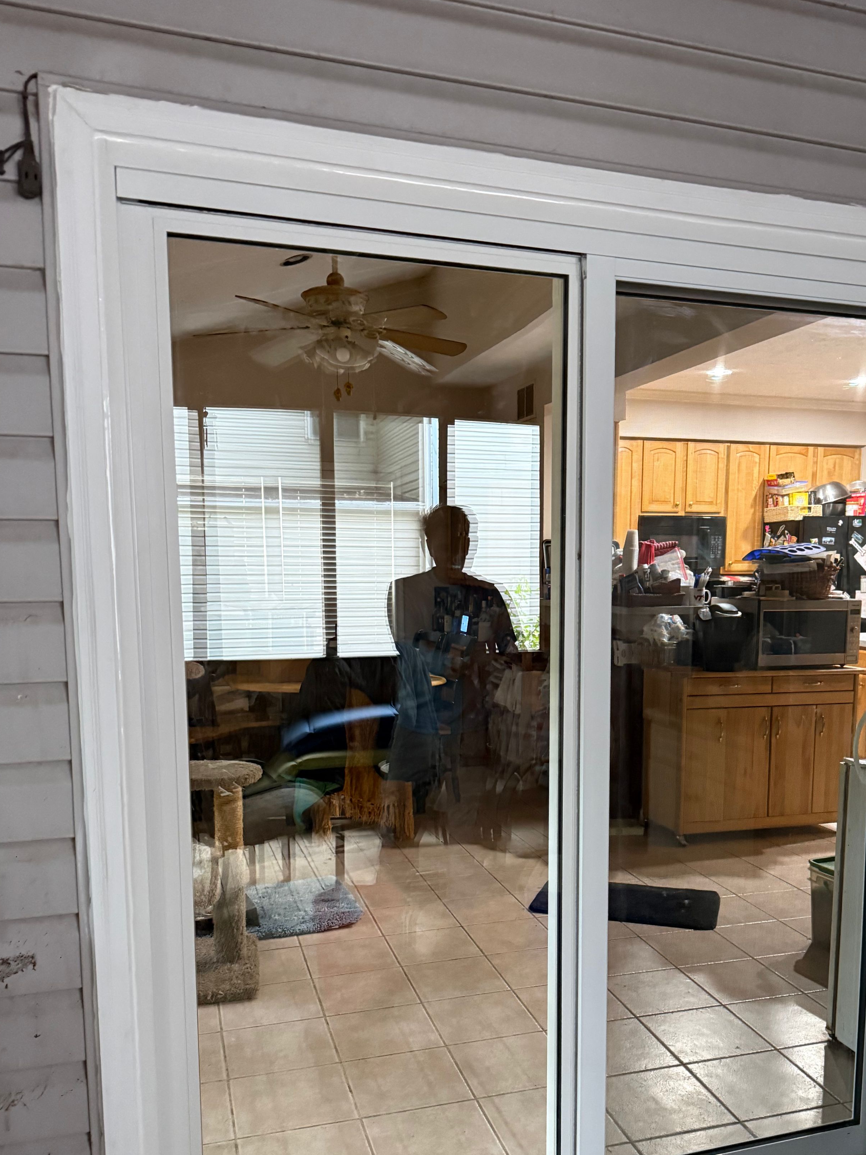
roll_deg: -0.2
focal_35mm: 30
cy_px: 694
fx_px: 1001
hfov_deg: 46.5
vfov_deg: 59.5
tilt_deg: -5.2
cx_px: 520
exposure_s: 1/60
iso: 800
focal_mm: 6.76
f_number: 1.78
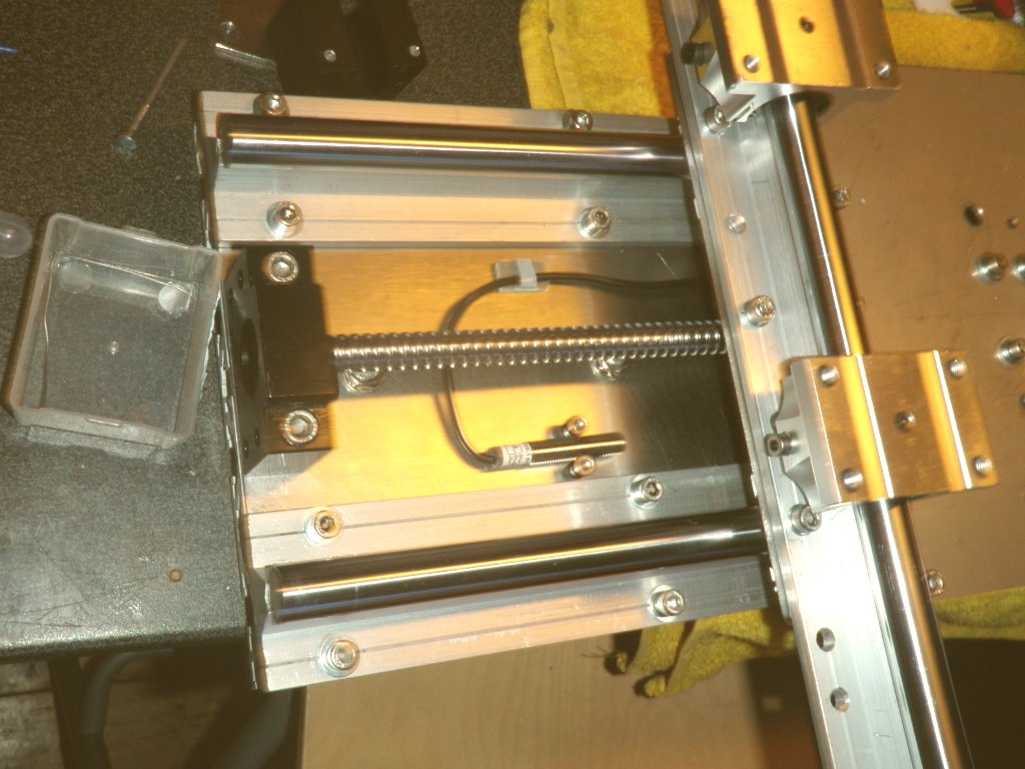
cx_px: 512
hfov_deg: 51.4
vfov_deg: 39.7
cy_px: 384
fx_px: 1066
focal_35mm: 36
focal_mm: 6.53
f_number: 6.3
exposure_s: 1/40
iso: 100
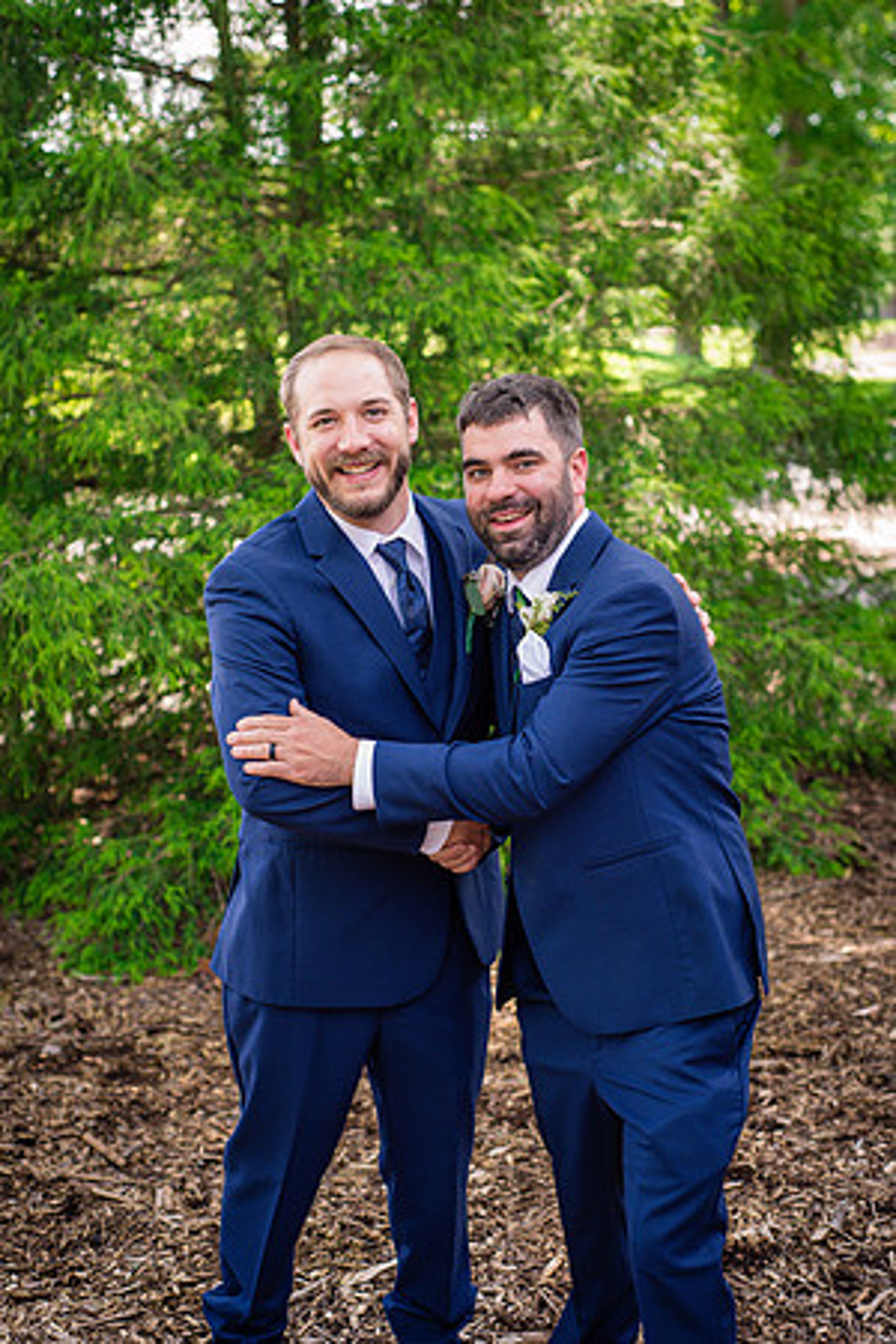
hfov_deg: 27.0
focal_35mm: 50
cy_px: 672
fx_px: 1867
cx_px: 448
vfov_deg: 39.6
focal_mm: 50
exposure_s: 1/320
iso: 400
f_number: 3.2
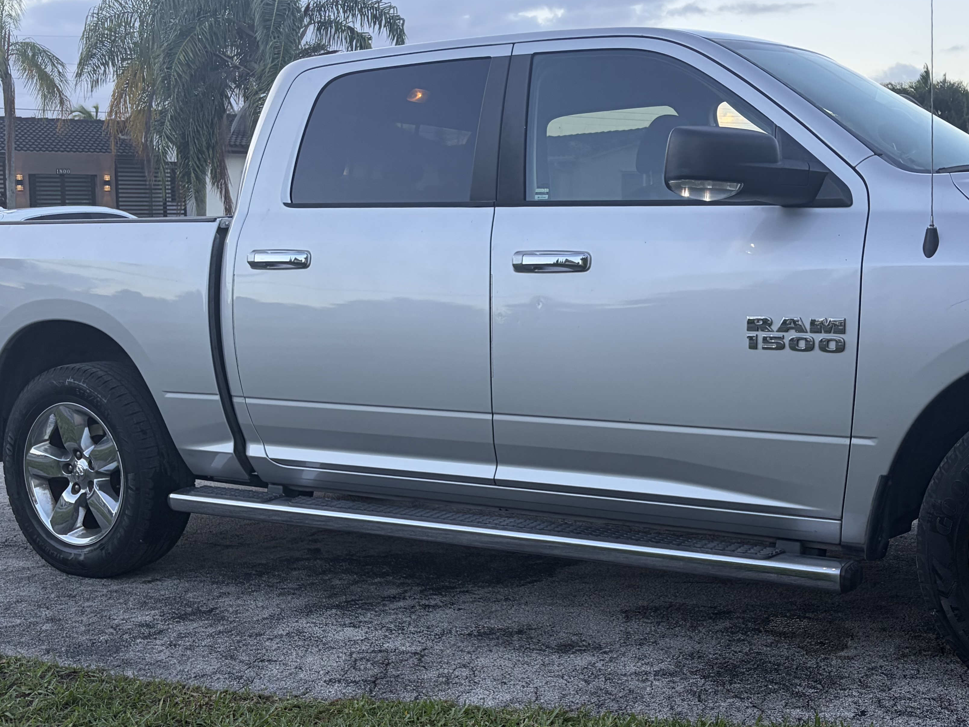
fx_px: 1288
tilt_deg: -6.3
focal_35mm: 46
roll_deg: +0.7
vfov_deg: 31.5
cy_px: 371
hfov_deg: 41.2
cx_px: 517
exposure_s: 1/346
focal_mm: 5.96
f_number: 1.6
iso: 50
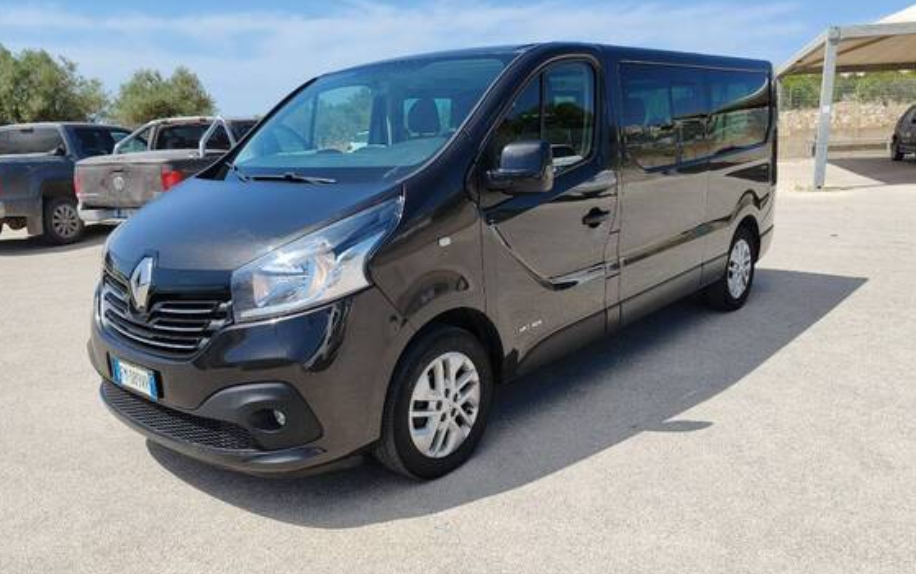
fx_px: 724
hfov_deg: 64.6
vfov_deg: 43.2
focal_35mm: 29
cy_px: 304
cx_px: 453
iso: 50
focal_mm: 6.12
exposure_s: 1/690
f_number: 1.9
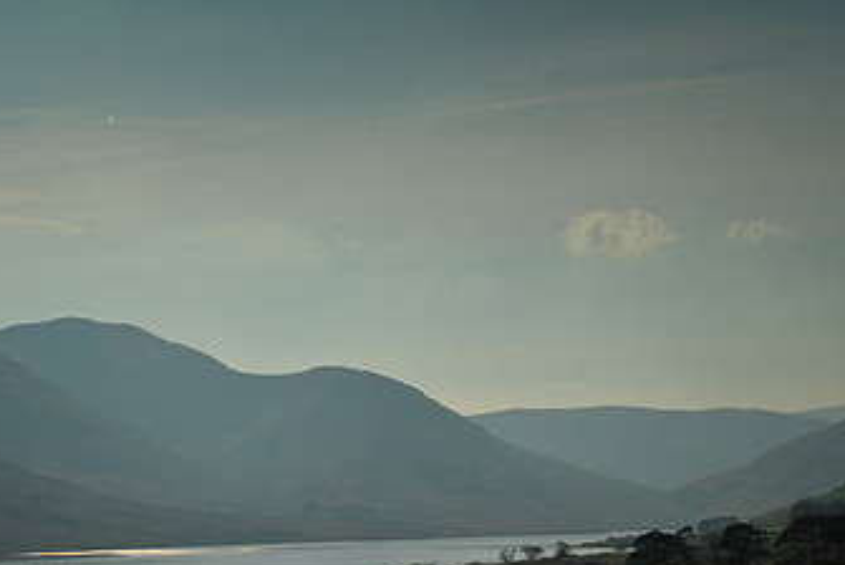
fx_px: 1950
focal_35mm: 83
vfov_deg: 16.4
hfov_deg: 24.1
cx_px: 166
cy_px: 424
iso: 100
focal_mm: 32
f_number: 7.1
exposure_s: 1/400
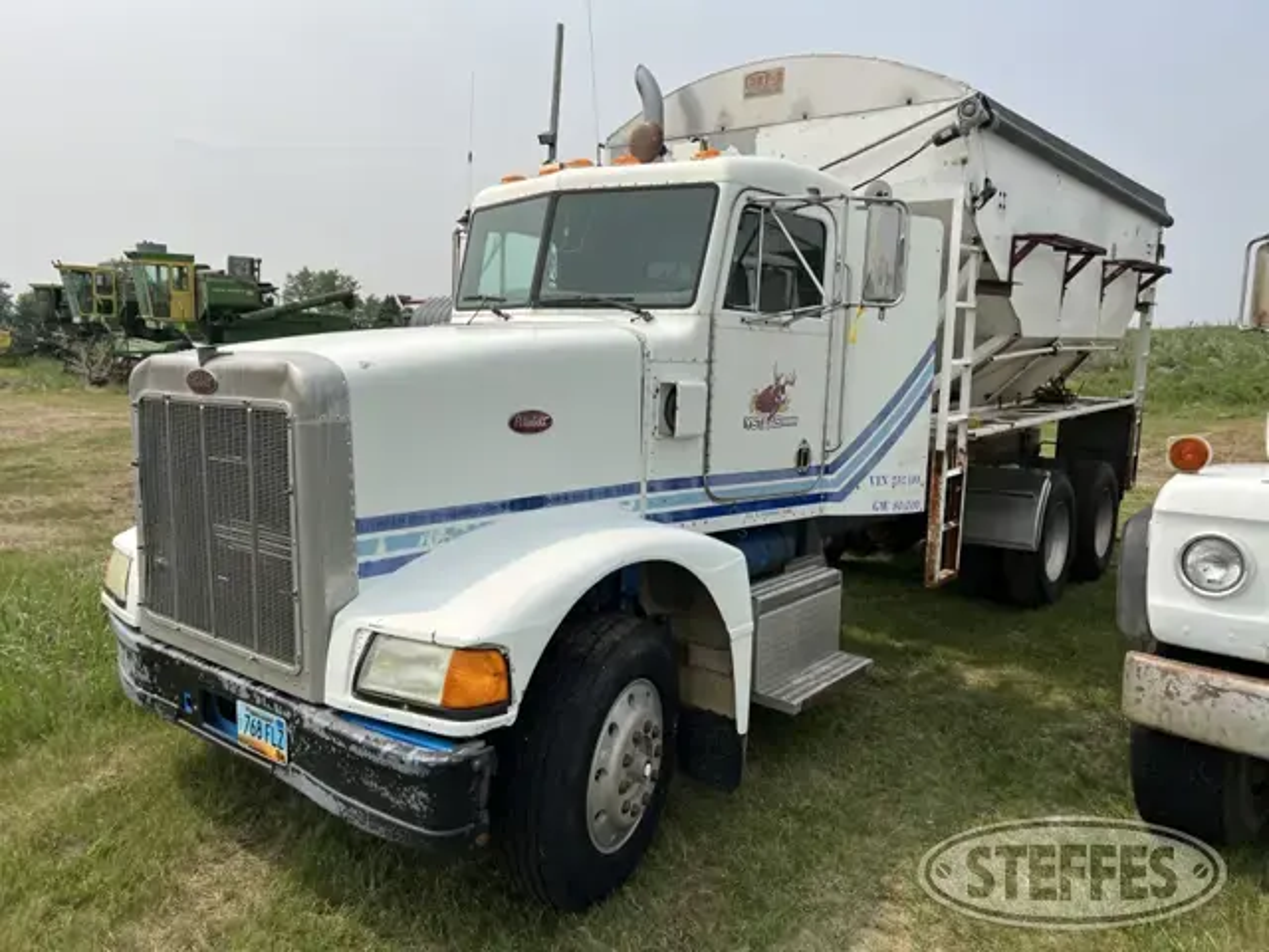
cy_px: 476
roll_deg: -2.3
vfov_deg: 53.1
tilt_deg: -5.0
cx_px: 634
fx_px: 953
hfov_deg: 67.3
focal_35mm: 26
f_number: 1.5
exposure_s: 1/5587
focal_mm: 5.7
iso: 50
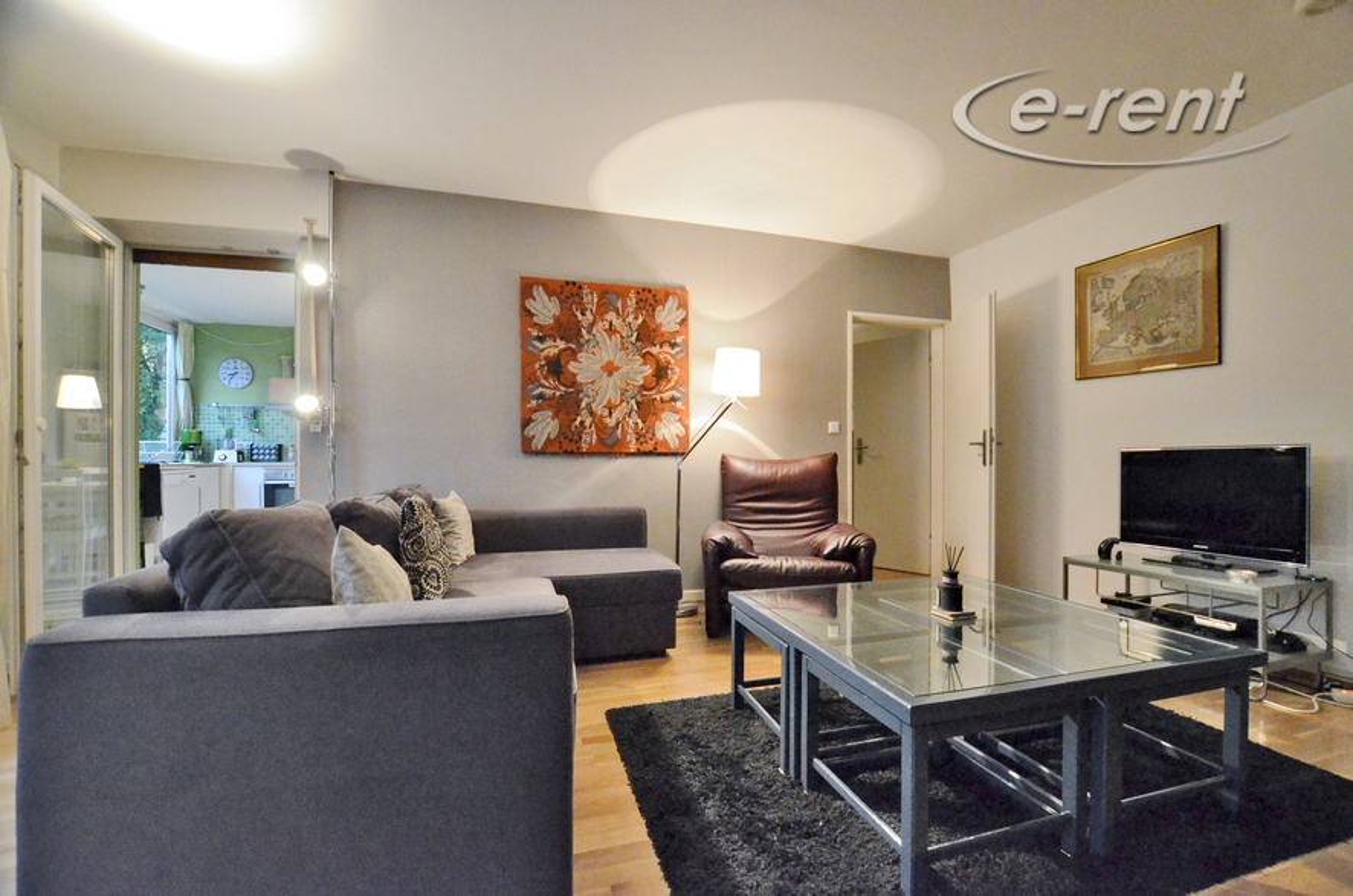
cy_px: 448
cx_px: 676
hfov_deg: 100.5
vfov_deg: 77.1
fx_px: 563
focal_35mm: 15
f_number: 3.5
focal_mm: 10
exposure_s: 1/30
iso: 4500
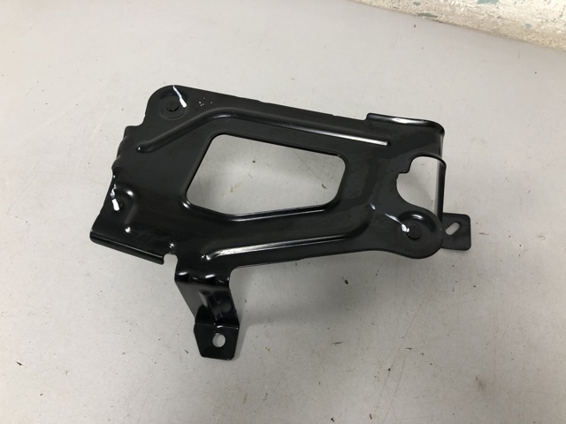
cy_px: 212
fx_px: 458
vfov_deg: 49.7
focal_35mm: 28
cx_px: 283
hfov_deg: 63.4
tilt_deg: -61.5
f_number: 1.8
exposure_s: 1/20
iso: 32
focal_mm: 4
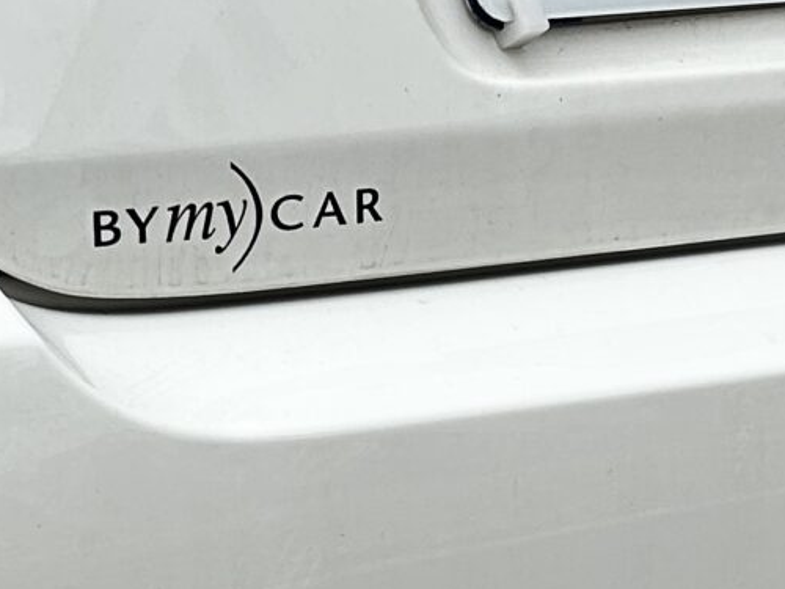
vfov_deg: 11.1
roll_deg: -0.5
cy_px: 371
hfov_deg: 14.8
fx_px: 3016
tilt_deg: -10.3
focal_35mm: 133
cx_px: 243
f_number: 1.5
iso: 50
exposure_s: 1/4630
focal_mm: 5.7
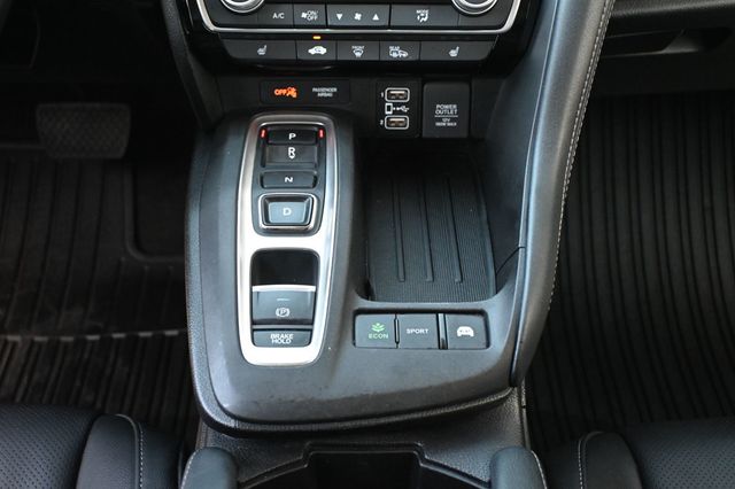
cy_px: 244
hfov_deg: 40.0
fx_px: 1010
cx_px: 368
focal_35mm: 50
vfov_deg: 27.2
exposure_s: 1/125
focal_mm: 33
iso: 2800
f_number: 5
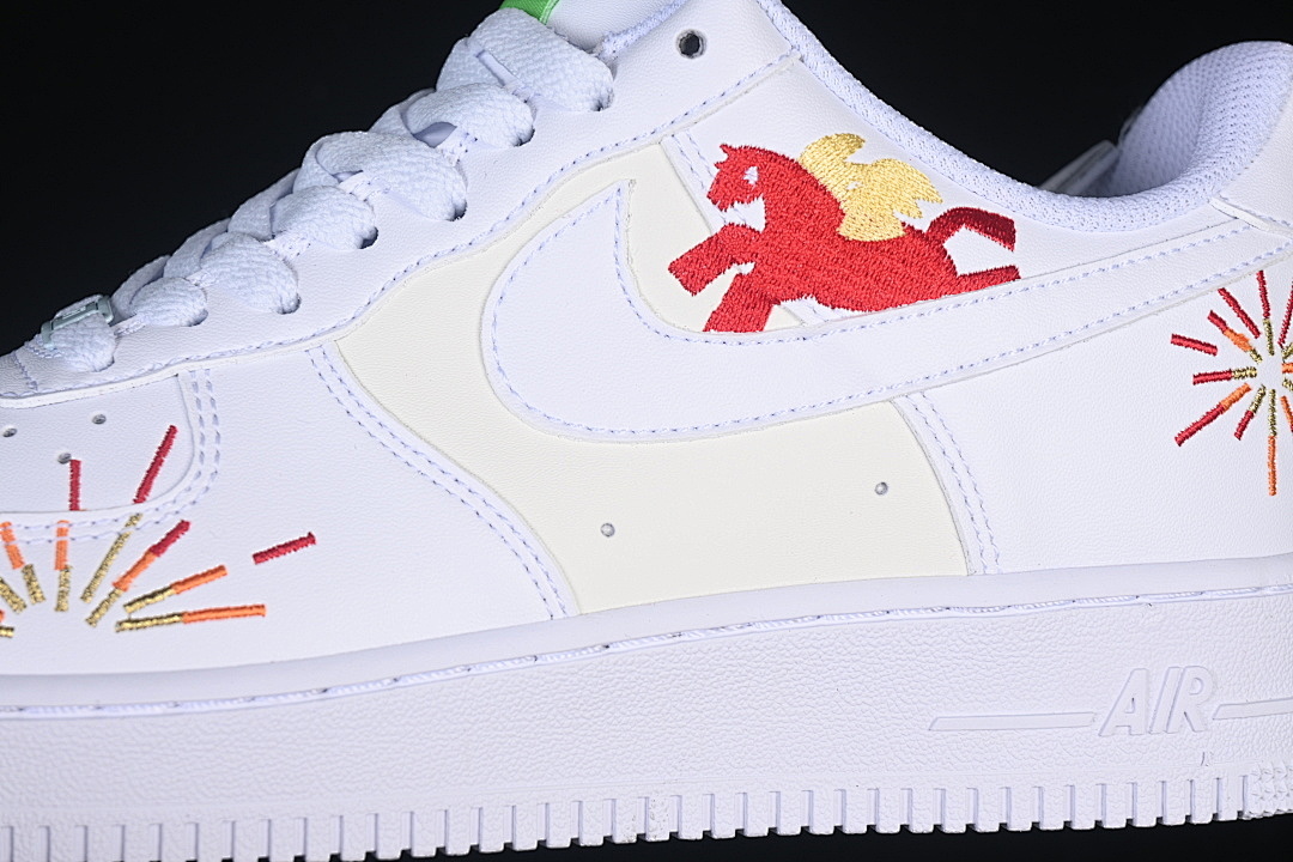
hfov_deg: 27.0
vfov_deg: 18.2
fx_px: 2694
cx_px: 646
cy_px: 431
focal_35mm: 75
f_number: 7.1
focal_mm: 50
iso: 160
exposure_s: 1/80
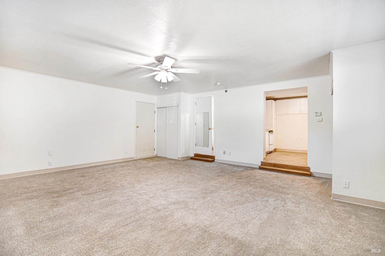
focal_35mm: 15
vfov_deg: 77.3
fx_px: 160
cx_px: 192
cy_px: 128
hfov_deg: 100.4
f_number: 3.5
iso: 100
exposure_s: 1/50
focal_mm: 10
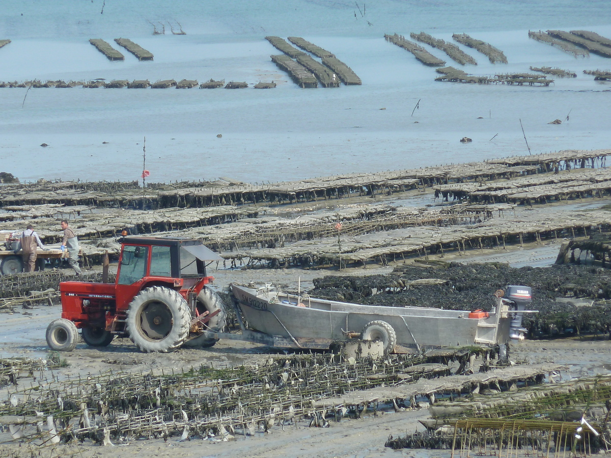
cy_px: 229
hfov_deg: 5.0
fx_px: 7043
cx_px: 306
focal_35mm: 399
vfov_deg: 3.7
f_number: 4.9
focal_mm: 49.2
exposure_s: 1/320
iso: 80
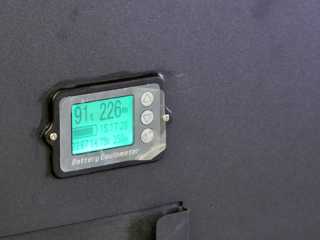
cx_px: 107
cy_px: 113
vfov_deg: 8.2
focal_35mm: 180
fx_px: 1664
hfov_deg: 11.0
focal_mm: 60
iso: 3200
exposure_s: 1/125
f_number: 5.6
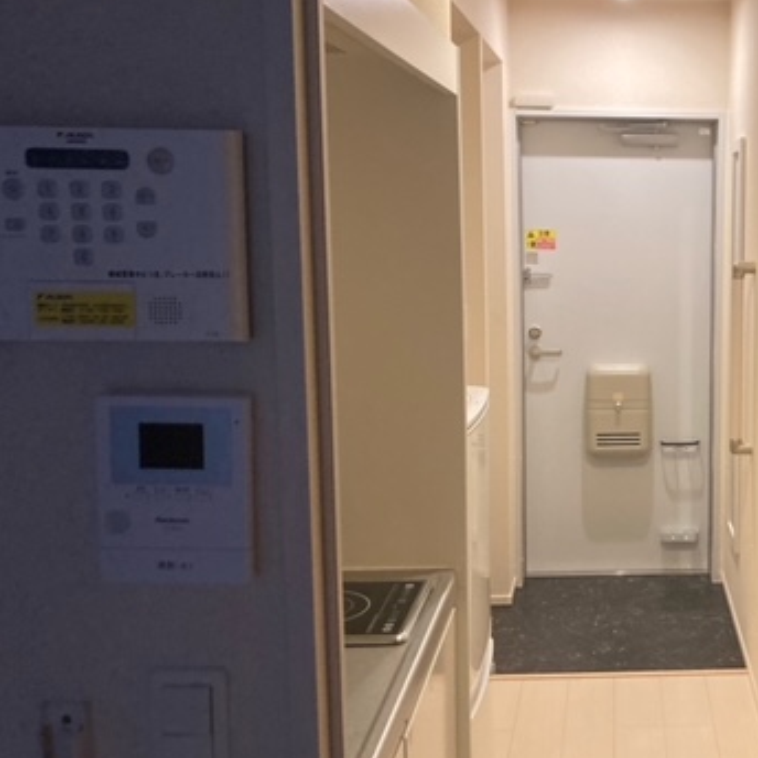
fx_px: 1140
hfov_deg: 34.5
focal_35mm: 46
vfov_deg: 36.8
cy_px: 366
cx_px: 701
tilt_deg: -8.0
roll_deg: -0.8
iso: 250
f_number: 1.8
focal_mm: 3.99
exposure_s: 1/60
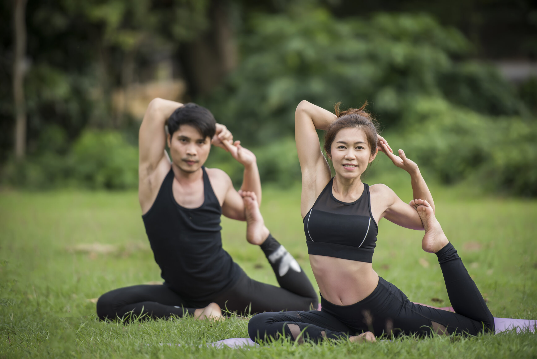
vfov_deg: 6.9
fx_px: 2984
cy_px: 180
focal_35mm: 200
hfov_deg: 10.3
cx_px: 268
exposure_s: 1/320
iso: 100
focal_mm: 200
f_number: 2.8
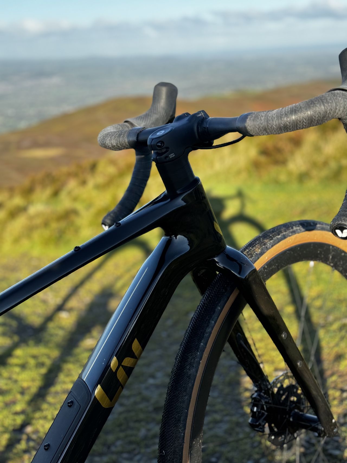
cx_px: 174
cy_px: 232
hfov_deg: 30.3
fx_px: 642
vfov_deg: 39.7
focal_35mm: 48
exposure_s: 1/1395
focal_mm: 6.86
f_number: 1.78
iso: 64
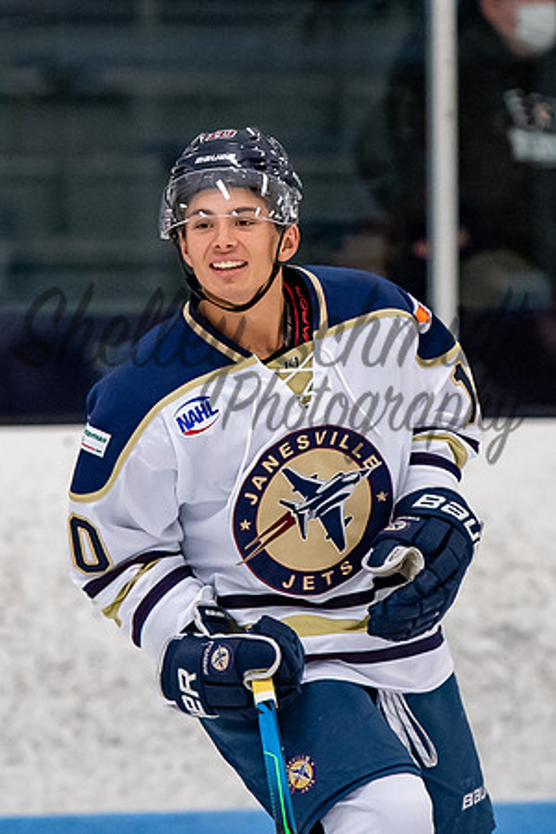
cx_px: 323
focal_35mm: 601
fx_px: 13927
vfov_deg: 3.4
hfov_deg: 2.3
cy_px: 249
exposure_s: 1/800
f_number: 3.2
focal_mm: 185
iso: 2000
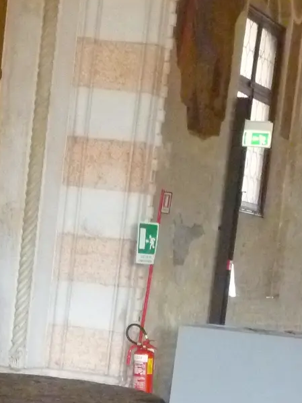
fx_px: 1268
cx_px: 48
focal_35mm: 109
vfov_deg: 16.3
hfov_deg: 13.5
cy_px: 630
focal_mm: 6.1
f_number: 3.6
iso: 800
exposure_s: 1/20
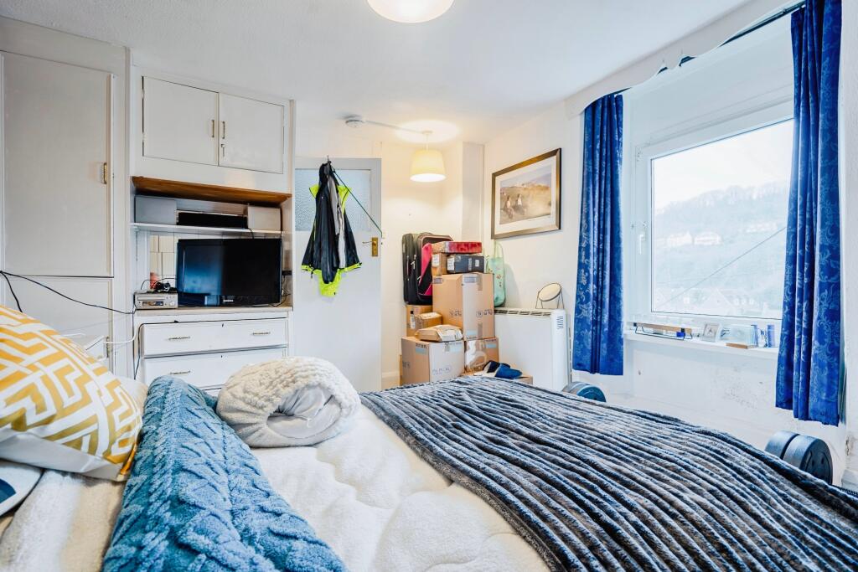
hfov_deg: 96.7
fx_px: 381
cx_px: 429
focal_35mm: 16
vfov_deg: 73.8
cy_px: 286
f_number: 5
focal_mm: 16
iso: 100
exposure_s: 1/10
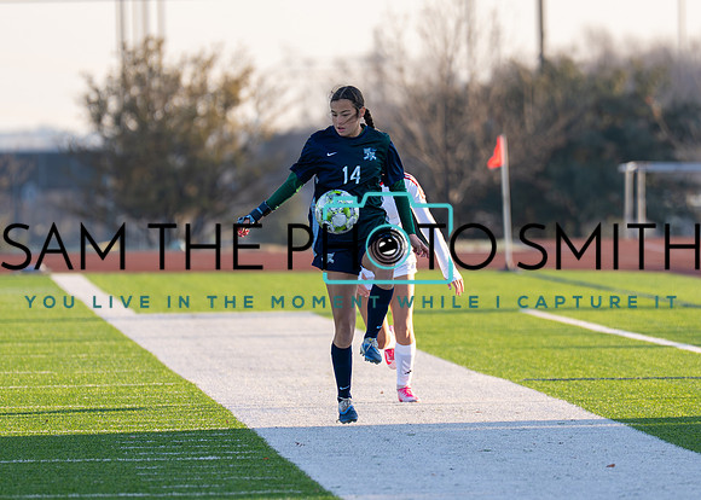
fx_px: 9898
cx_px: 391
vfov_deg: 2.9
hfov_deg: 4.1
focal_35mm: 497
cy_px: 237
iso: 200
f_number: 2.8
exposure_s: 1/1600
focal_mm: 200
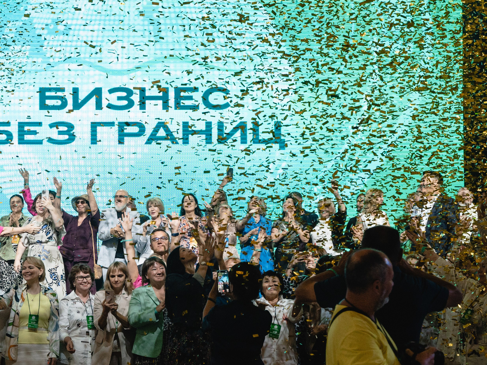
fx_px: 1125
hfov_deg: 24.2
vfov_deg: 18.4
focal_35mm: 80
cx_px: 125
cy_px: 230
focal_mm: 49
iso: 2500
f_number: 5
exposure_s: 1/320
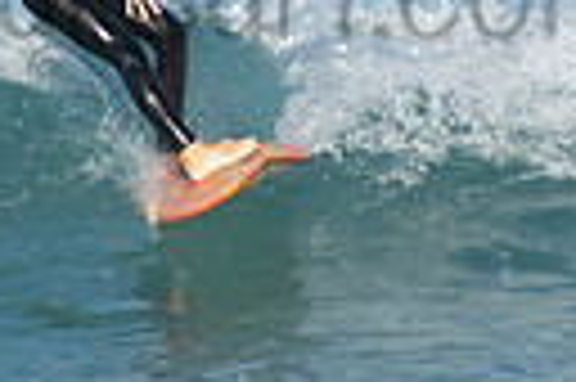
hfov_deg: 0.8
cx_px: 320
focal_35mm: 2719
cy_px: -65
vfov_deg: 0.5
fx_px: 43448
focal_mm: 400
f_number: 5.6
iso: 360
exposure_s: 1/1600
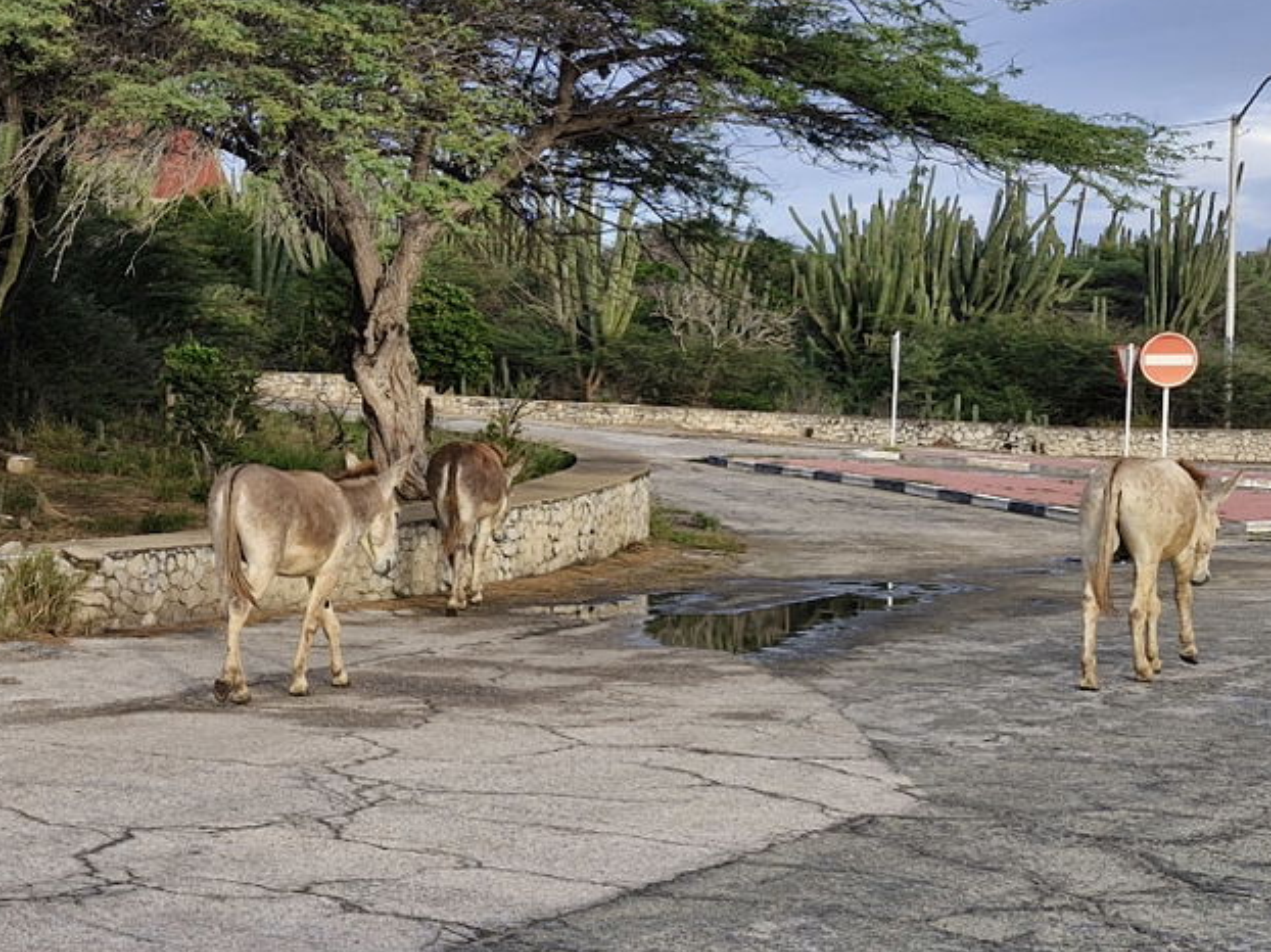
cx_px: -14
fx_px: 2606
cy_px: 594
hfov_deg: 25.9
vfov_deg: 20.7
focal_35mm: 71
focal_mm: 5.54
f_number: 1.8
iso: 50
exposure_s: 1/604
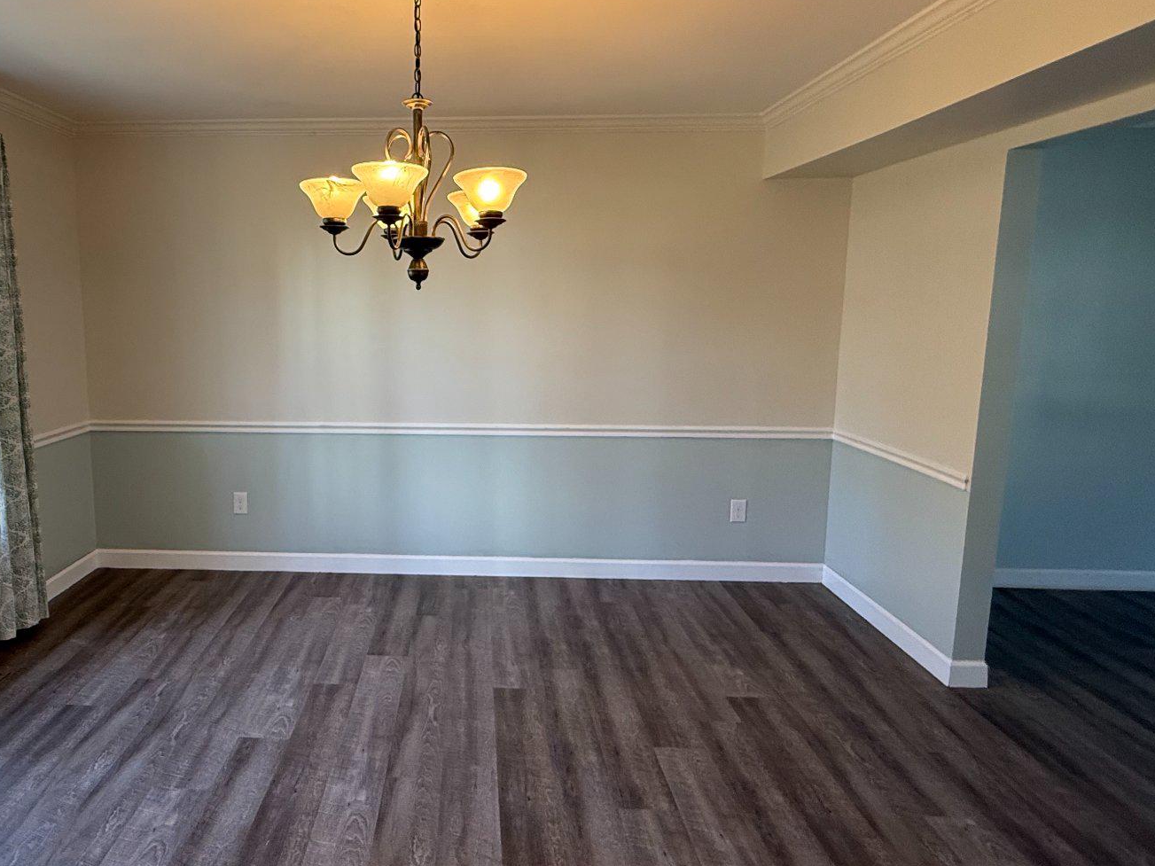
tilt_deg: -9.2
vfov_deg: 61.0
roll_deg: -0.4
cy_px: 399
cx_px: 435
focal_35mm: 22
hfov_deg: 75.1
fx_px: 734
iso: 320
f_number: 2.2
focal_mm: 2.22
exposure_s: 1/120
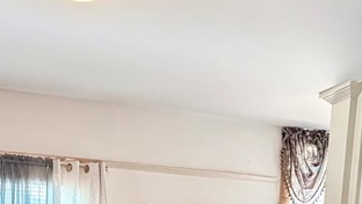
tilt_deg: -8.0
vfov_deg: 20.0
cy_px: 322
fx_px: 480
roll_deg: -2.1
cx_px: 179
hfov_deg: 41.3
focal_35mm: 50
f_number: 2.2
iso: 500
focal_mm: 2.22
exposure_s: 1/60
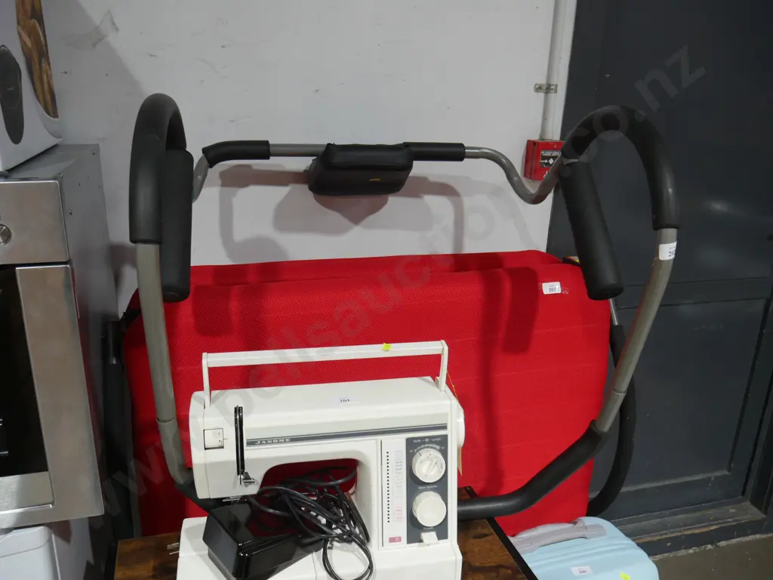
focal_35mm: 28
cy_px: 290
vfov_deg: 49.7
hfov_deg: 63.4
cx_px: 386
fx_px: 625
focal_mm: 14
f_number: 3.5
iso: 400
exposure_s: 1/60
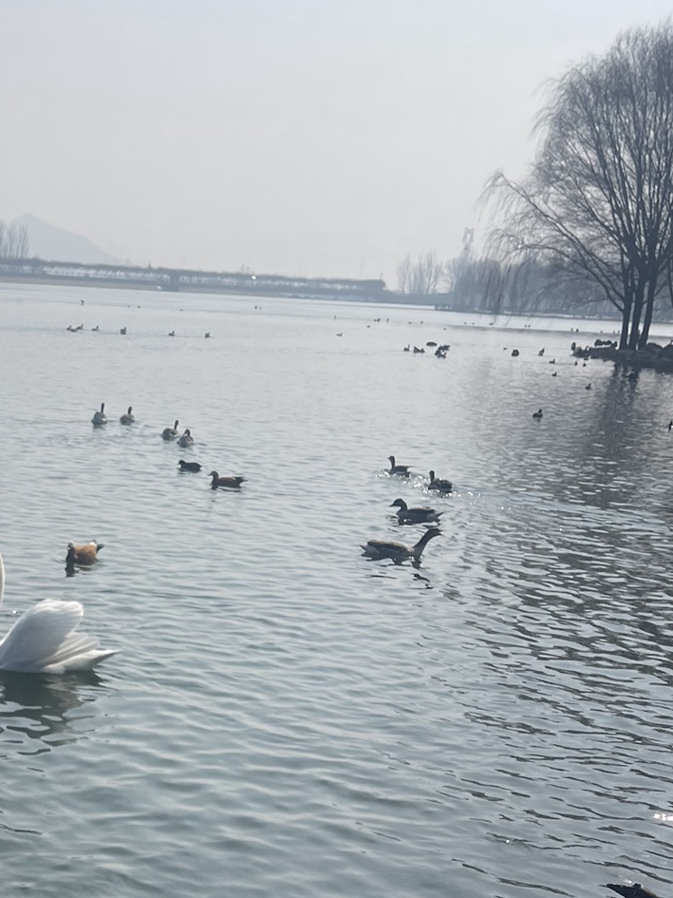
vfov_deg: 32.9
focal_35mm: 55
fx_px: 1425
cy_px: 828
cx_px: 6
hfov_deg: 25.3
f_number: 1.6
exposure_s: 1/7407
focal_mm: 5.1
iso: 32
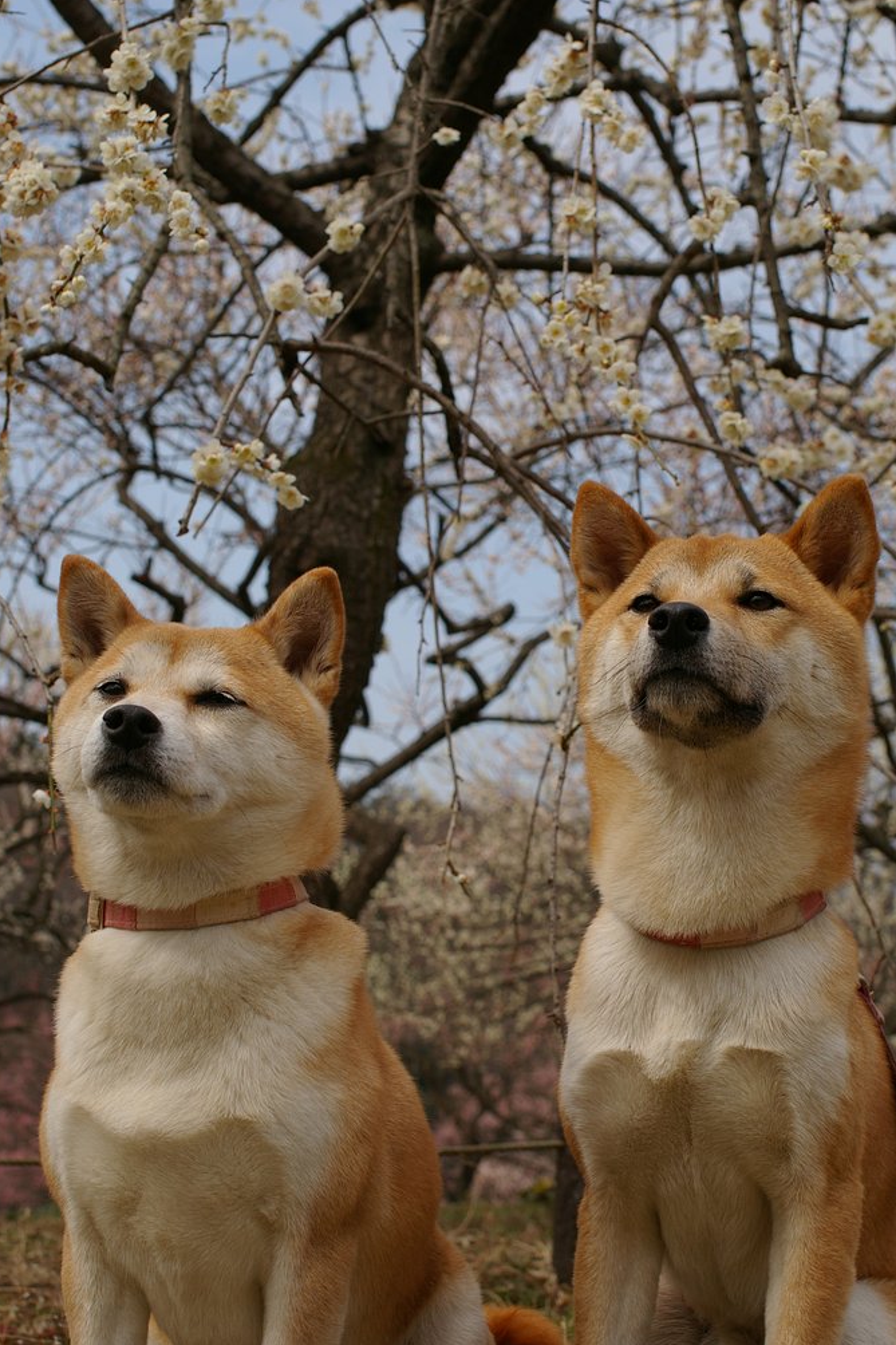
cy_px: 683
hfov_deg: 25.3
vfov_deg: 37.2
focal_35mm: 54
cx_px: 452
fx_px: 1998
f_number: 6.7
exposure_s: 1/750
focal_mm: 35
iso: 200
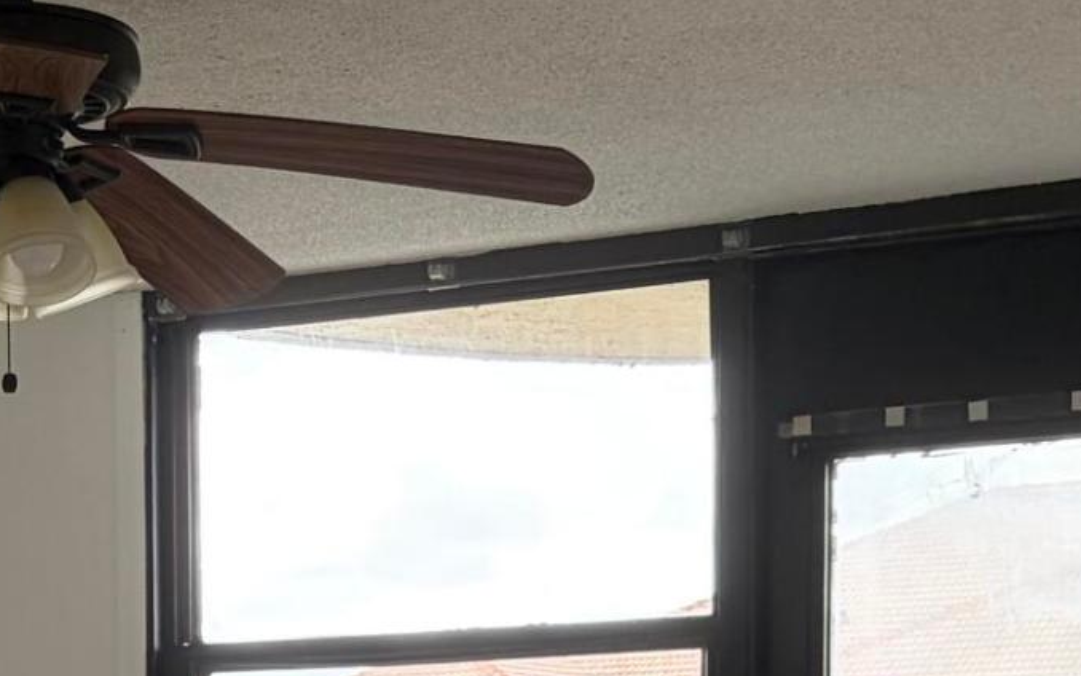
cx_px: 85
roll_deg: +1.3
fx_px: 3447
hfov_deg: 17.5
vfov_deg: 10.7
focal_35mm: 117
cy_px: 1094
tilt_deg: -2.3
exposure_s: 1/207
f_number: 1.6
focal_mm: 5.96
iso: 80
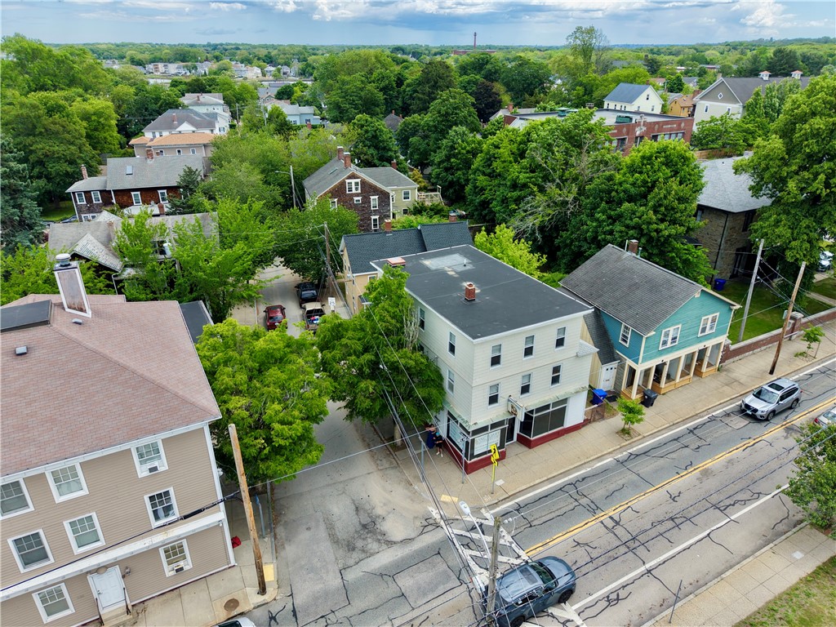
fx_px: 580
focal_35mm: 24
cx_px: 418
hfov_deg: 71.6
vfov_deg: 56.8
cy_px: 314
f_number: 1.8
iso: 310
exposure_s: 1/4000
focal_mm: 8.67
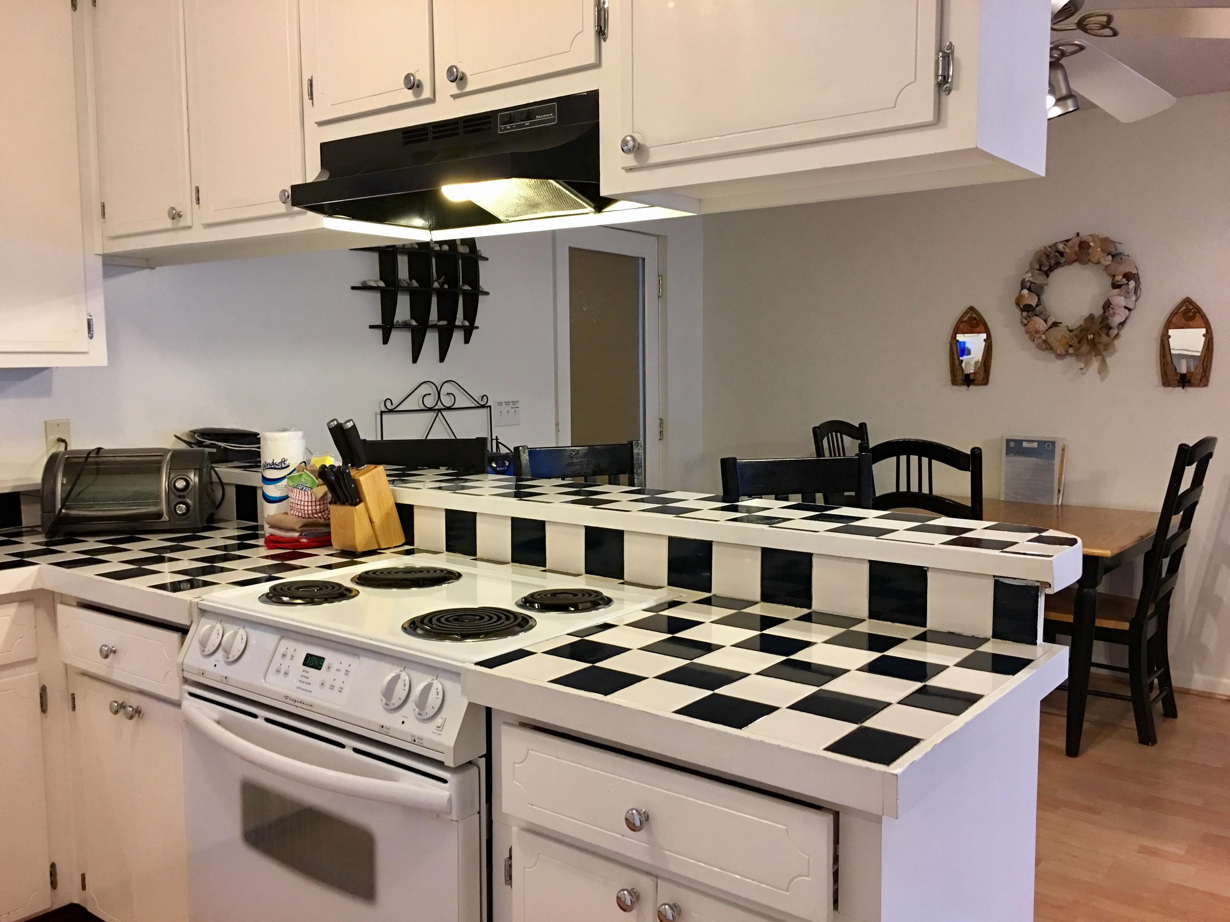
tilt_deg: -4.3
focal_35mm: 29
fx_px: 1030
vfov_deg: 48.2
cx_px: 615
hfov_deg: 61.7
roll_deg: +0.1
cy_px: 461
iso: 80
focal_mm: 4.15
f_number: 2.2
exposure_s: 1/15
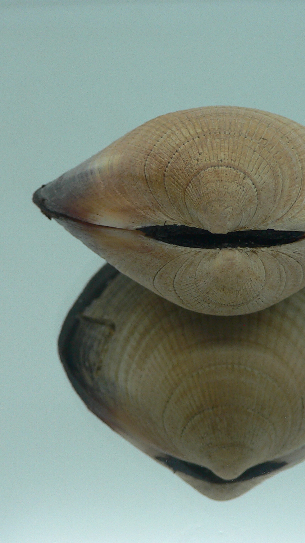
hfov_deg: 23.4
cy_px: 272
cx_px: 204
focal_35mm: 51
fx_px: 733
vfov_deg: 40.6
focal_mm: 4.6
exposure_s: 1/60
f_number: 2.8
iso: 80
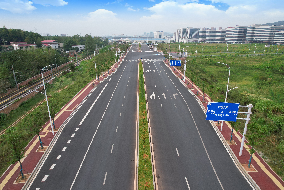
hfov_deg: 78.6
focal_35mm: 22
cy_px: 95
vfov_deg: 57.2
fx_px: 174
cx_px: 142
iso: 100
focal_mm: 8.38
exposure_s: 1/1000
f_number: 2.8
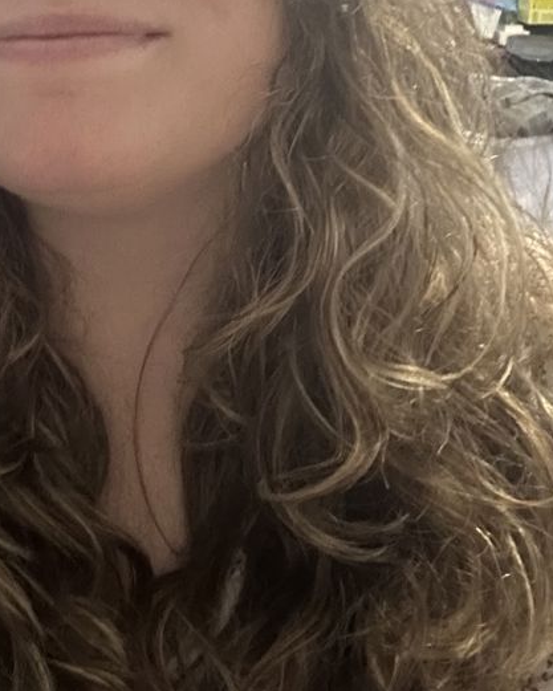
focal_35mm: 60
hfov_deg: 25.2
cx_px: 155
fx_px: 1227
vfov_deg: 30.1
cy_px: 66
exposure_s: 1/15
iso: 640
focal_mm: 2.69
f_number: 1.9
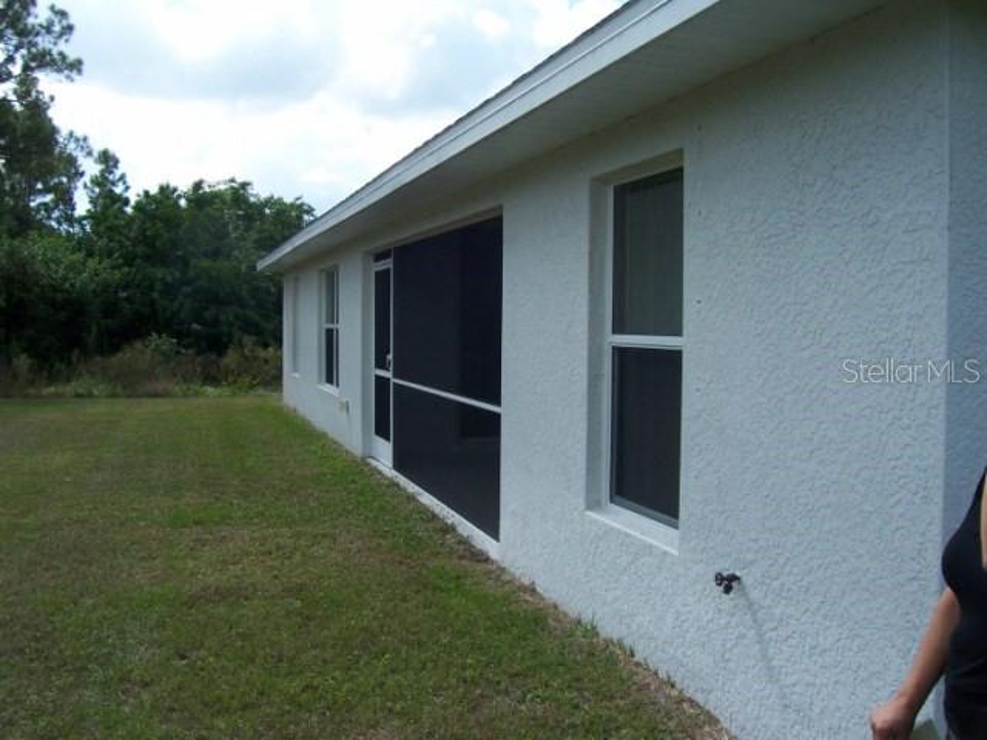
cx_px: 494
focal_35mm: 34
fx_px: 969
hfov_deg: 54.0
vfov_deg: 41.8
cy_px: 370
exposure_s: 1/250
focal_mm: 5.6
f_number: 5.6
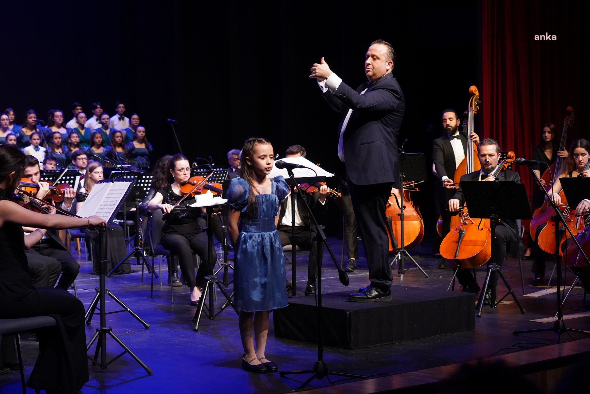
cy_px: 197
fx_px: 1098
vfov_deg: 20.3
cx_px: 295
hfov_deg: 30.1
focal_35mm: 67
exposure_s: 1/160
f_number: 6.3
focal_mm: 67
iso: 6400
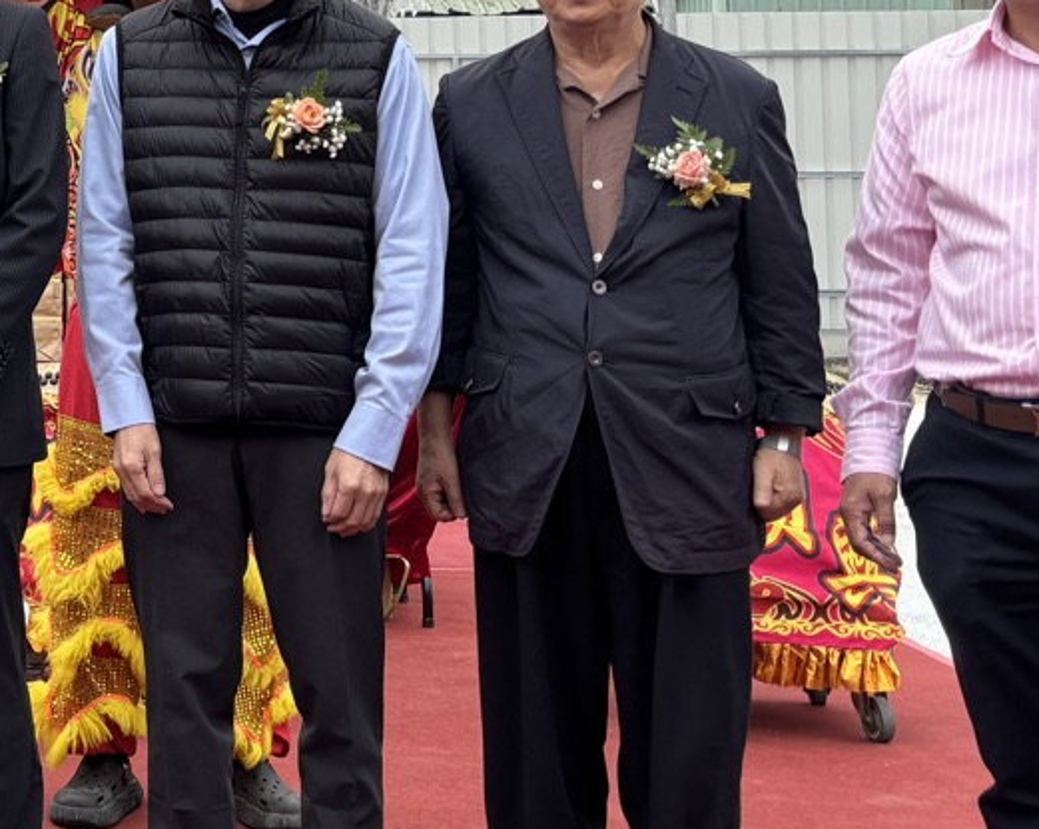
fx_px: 2397
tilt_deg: +4.6
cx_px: -391
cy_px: 12
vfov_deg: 19.1
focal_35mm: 78
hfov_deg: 21.6
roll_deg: +0.4
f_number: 1.6
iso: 50
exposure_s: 1/1695
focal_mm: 5.96
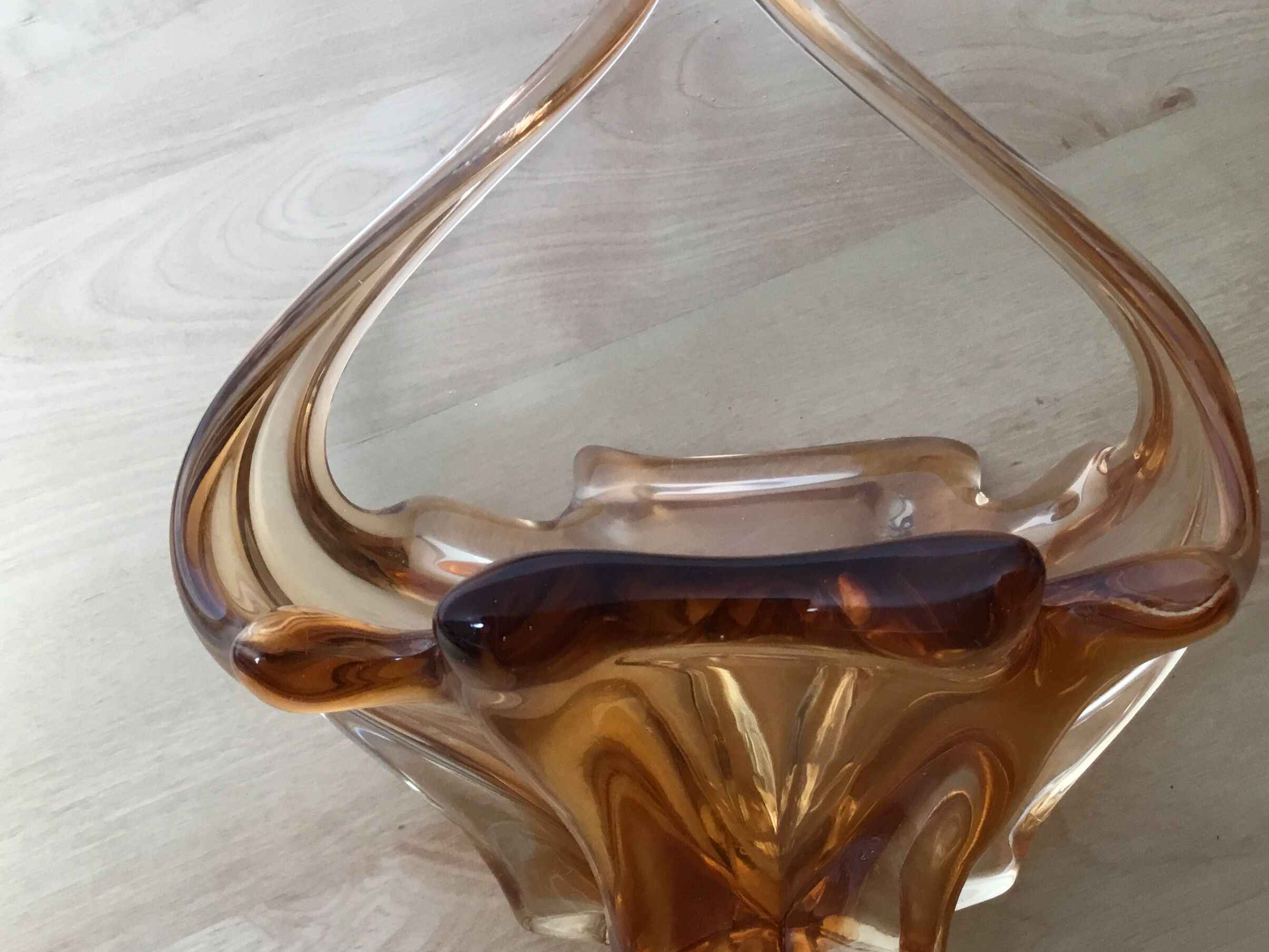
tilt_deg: -65.2
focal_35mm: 42
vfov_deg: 34.2
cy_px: 593
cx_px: 708
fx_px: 1540
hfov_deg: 44.7
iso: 40
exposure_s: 1/33
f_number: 2.4
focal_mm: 3.3
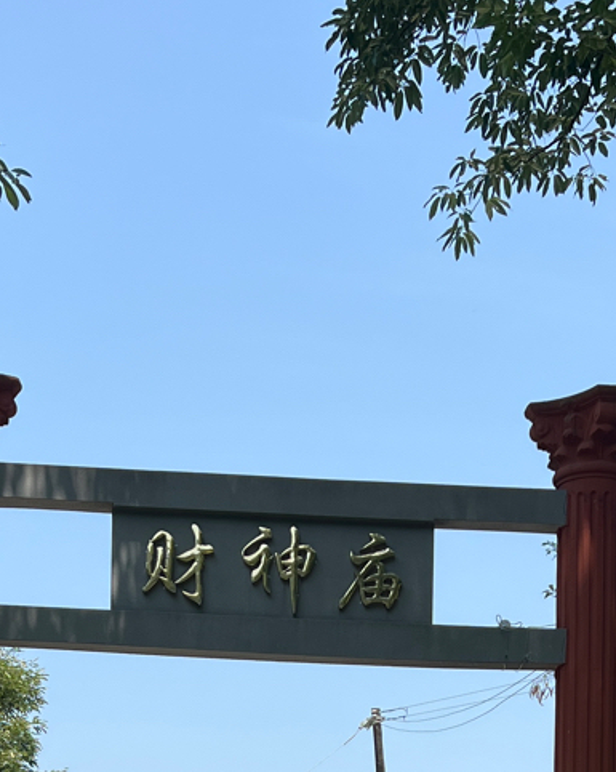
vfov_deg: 21.9
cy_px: 982
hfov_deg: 19.4
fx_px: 1802
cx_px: 311
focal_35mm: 79
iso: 50
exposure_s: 1/3077
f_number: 1.5
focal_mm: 5.7
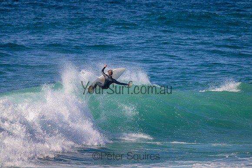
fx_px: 5601
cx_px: 126
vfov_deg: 1.7
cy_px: 84
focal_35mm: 800
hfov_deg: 2.6
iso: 1400
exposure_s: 1/2000
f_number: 11
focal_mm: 800
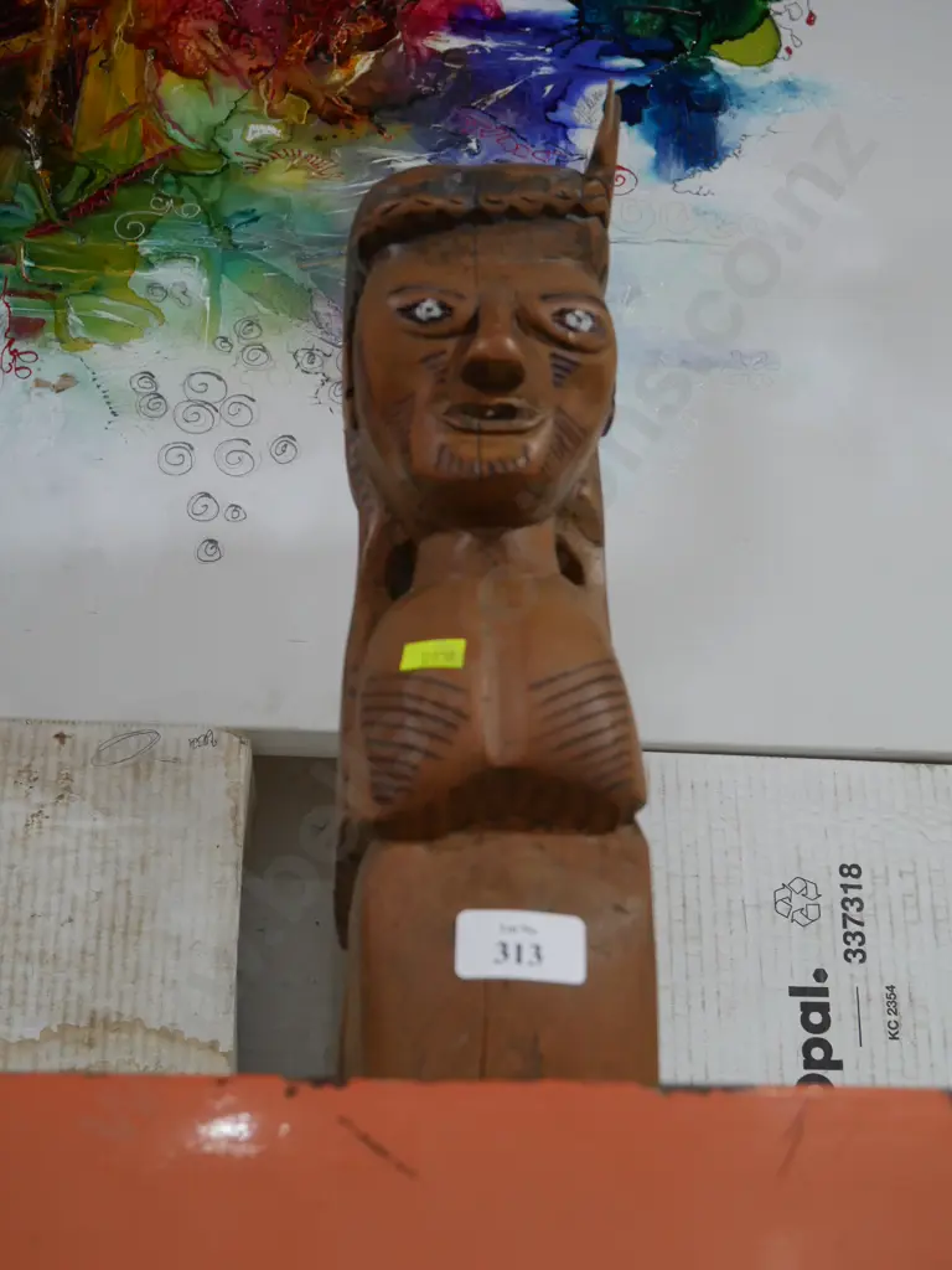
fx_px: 1833
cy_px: 635
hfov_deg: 29.1
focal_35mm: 50
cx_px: 476
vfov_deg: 38.2
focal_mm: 25
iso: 1000
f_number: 5.3
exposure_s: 1/60
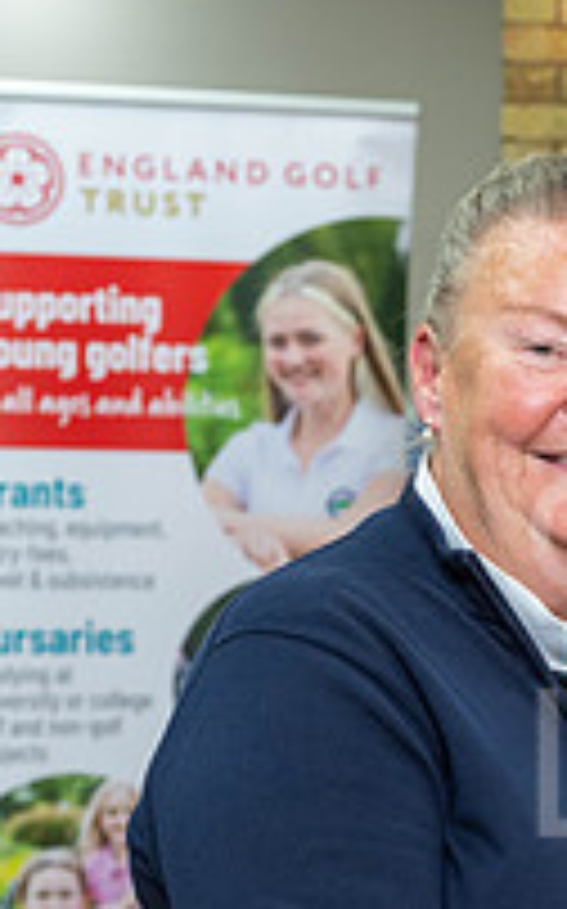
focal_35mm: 159
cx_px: 1108
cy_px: 751
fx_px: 3937
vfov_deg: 13.1
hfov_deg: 7.9
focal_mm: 50
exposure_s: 1/50
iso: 500
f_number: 5
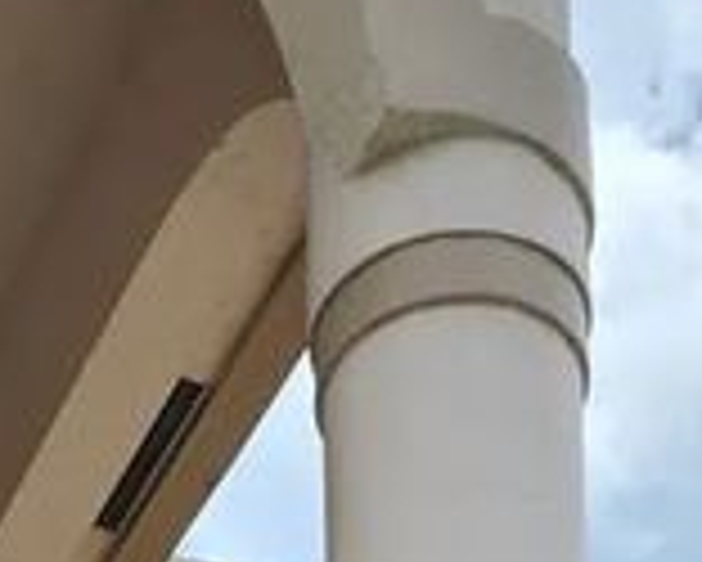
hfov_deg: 15.4
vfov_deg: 9.1
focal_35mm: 123
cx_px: 18
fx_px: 2557
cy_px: 1859
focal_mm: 6.4
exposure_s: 1/697
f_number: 1.8
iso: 12
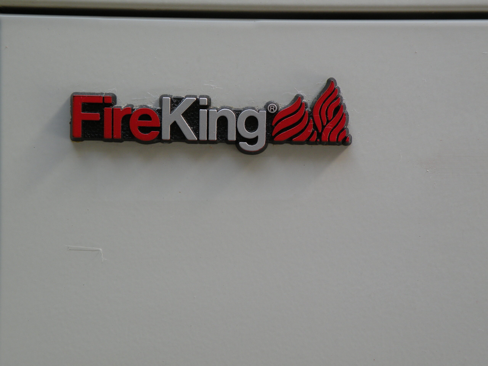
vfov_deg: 17.6
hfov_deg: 23.3
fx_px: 1184
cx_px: 244
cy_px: 183
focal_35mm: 84
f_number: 4
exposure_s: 1/62.7
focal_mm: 14.9
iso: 95
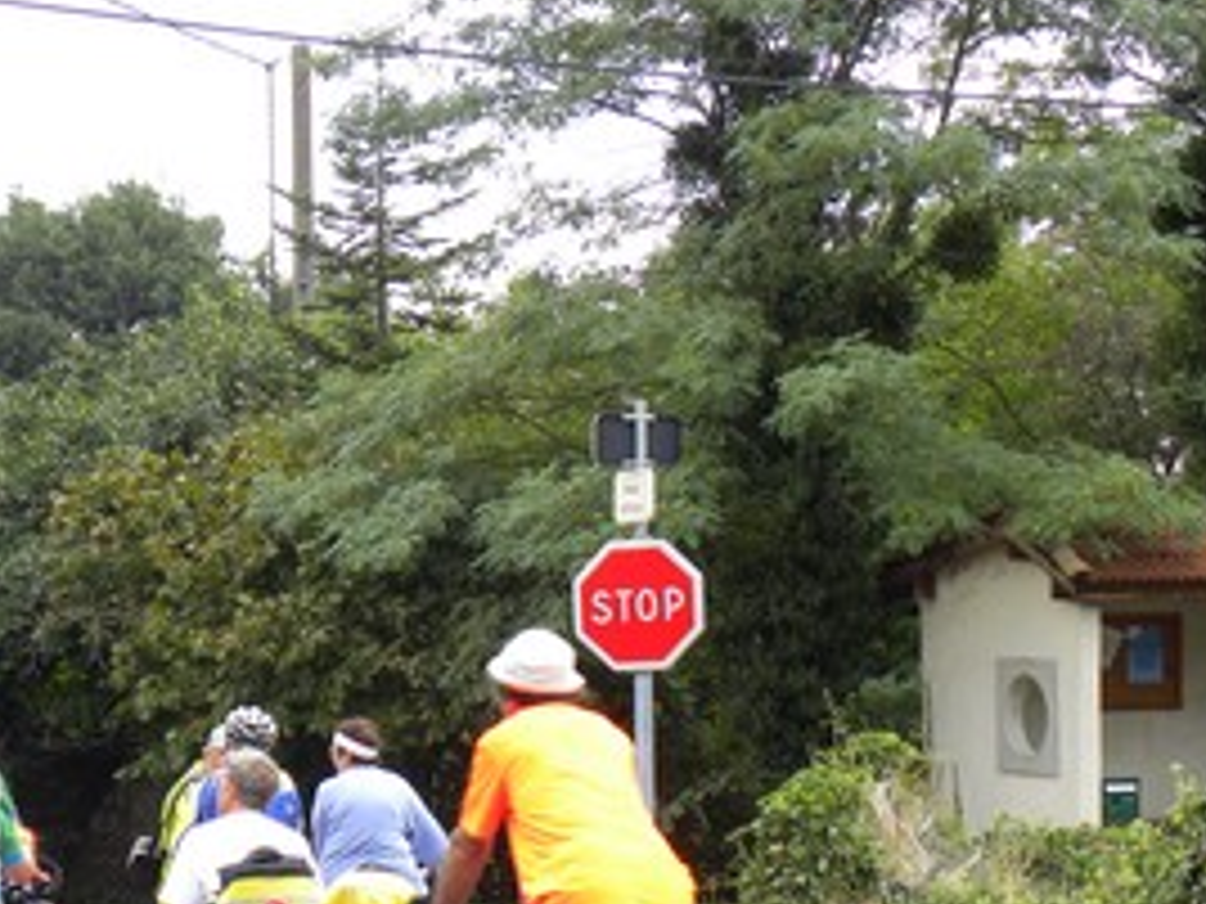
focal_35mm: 111
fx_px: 3867
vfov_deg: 13.3
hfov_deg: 17.7
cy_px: 688
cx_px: 432
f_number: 3.5
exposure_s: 1/41.6
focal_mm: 11.8
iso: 64
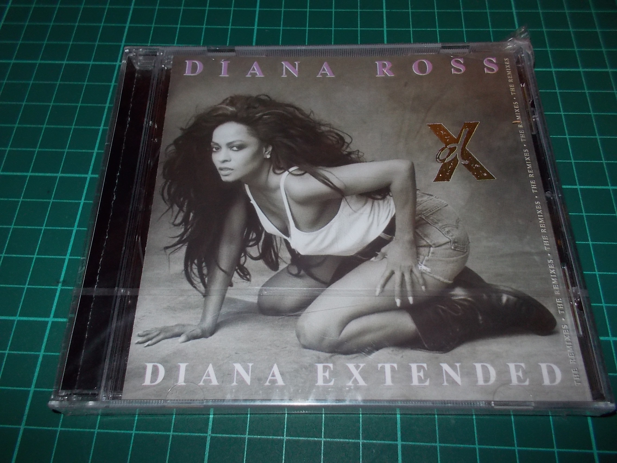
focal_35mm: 29
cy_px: 232
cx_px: 308
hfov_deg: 61.7
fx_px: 517
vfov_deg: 48.2
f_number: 3.3
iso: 200
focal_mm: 4.1
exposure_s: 1/30
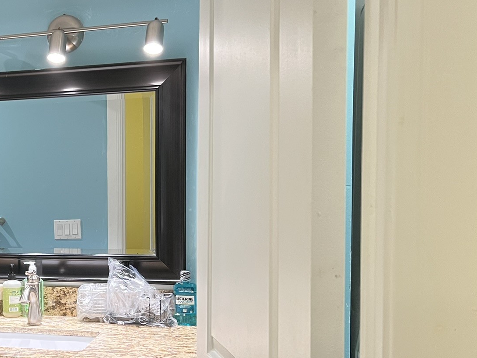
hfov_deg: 36.2
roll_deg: +1.0
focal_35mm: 49
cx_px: 37
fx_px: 675
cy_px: 235
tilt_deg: -2.8
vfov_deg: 29.5
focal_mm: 5.7
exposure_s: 1/60
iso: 200
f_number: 1.5
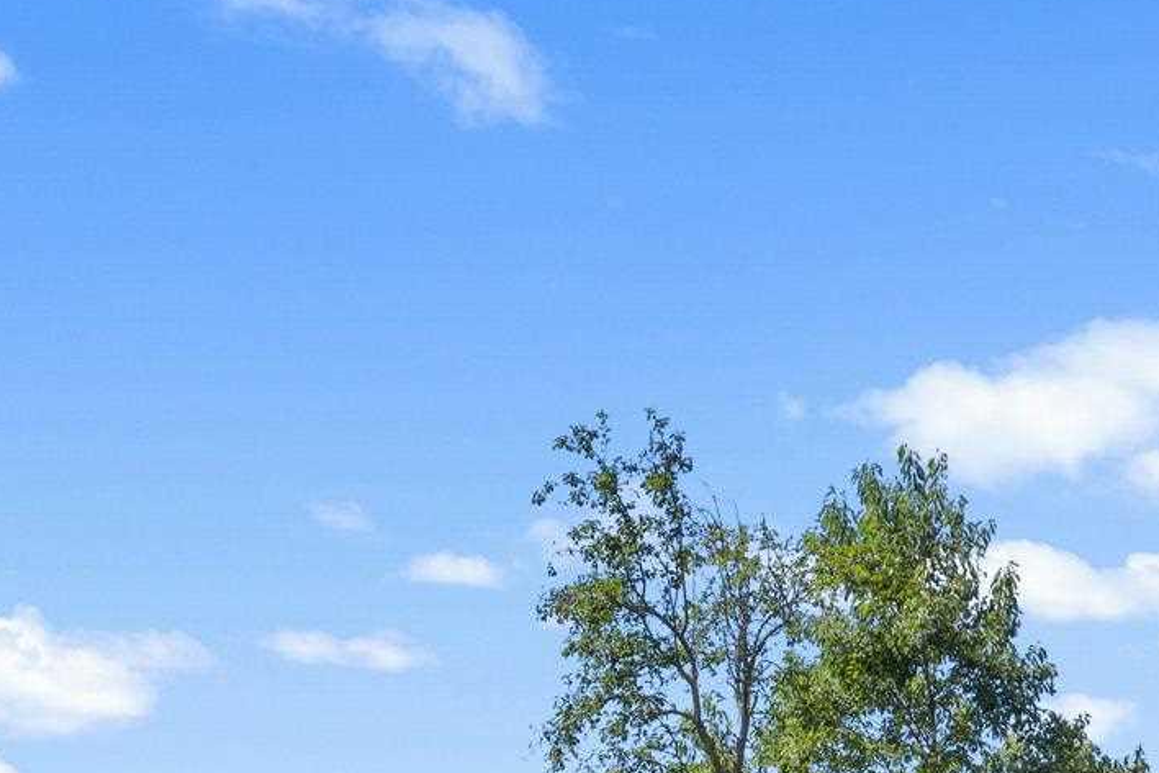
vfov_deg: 21.2
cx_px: 598
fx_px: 1706
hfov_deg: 37.5
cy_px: 1183
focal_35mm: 53
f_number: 9
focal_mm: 10
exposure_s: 1/125
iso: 200
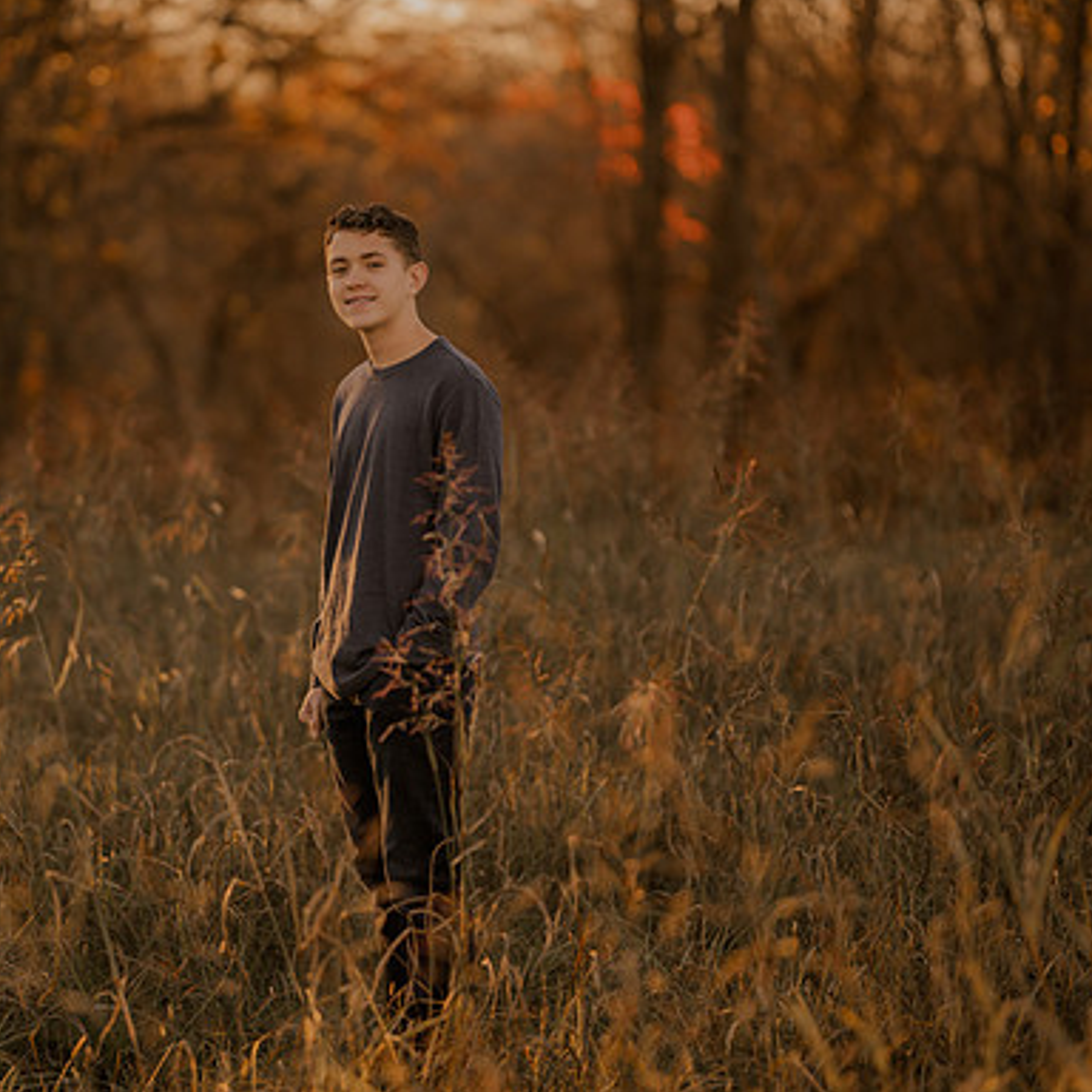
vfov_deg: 16.0
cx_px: 370
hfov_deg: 15.9
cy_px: 545
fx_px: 3890
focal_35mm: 109
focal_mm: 85
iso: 200
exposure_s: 1/1000
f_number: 1.4
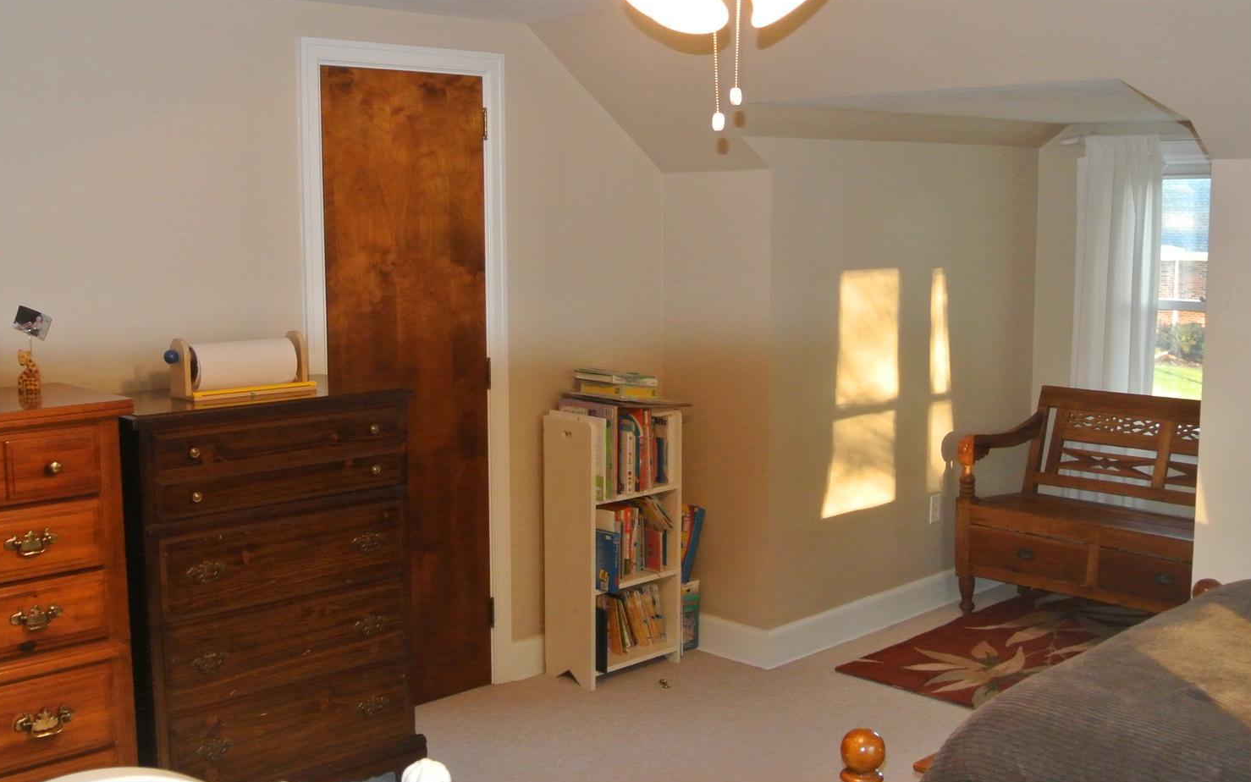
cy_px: 393
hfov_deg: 48.2
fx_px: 1398
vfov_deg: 31.3
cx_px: 613
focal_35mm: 41
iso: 800
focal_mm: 11
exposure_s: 1/60
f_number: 3.5
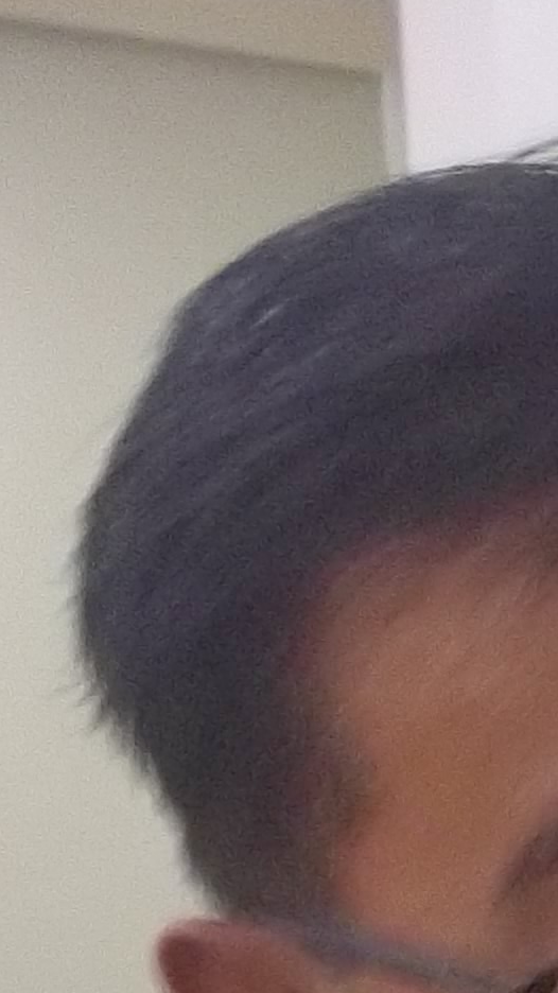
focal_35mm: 123
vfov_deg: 16.0
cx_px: 1162
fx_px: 3238
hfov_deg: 9.2
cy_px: 1481
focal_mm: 4.1
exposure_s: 1/8
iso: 281
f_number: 3.3
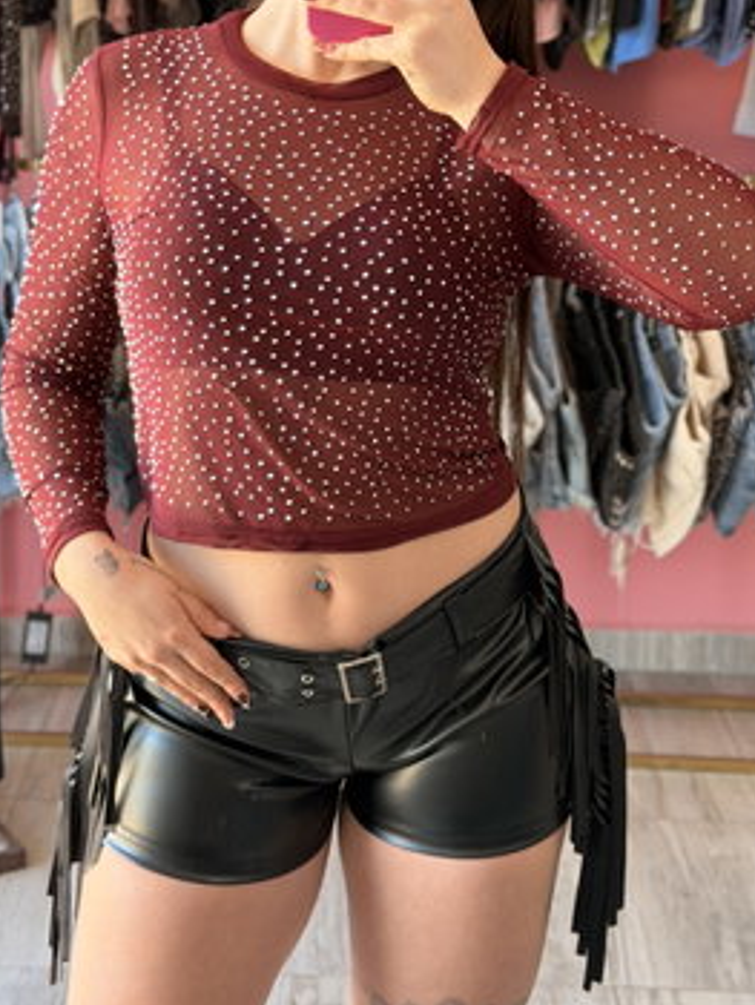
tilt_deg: -13.0
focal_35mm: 73
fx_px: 2120
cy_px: 326
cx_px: 319
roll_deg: -0.9
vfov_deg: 26.5
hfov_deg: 20.2
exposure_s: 1/85
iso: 100
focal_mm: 6.76
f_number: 1.78
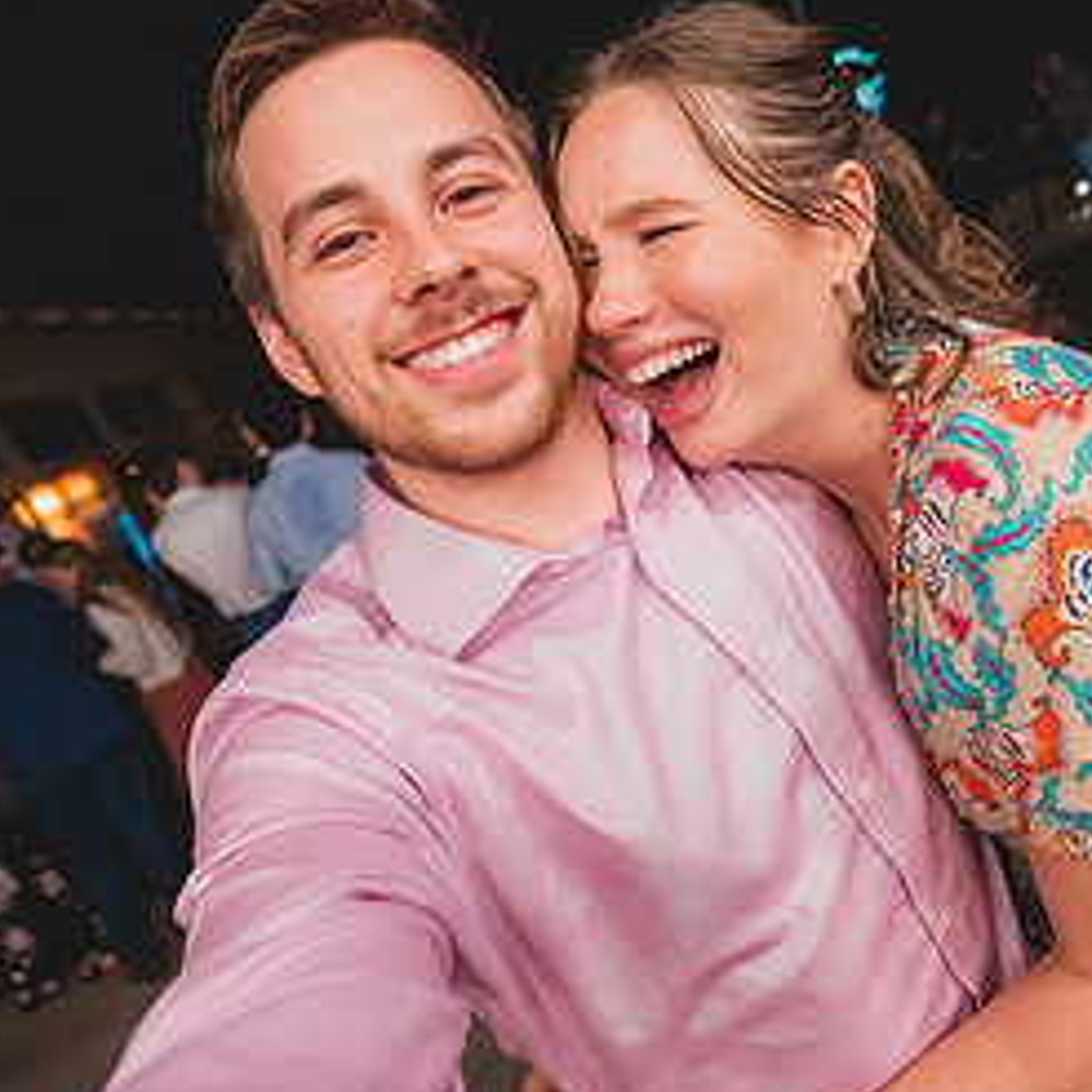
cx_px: 630
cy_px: 555
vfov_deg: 57.3
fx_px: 999
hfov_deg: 57.0
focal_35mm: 28
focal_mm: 18
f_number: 2.8
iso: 3200
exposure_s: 1/160
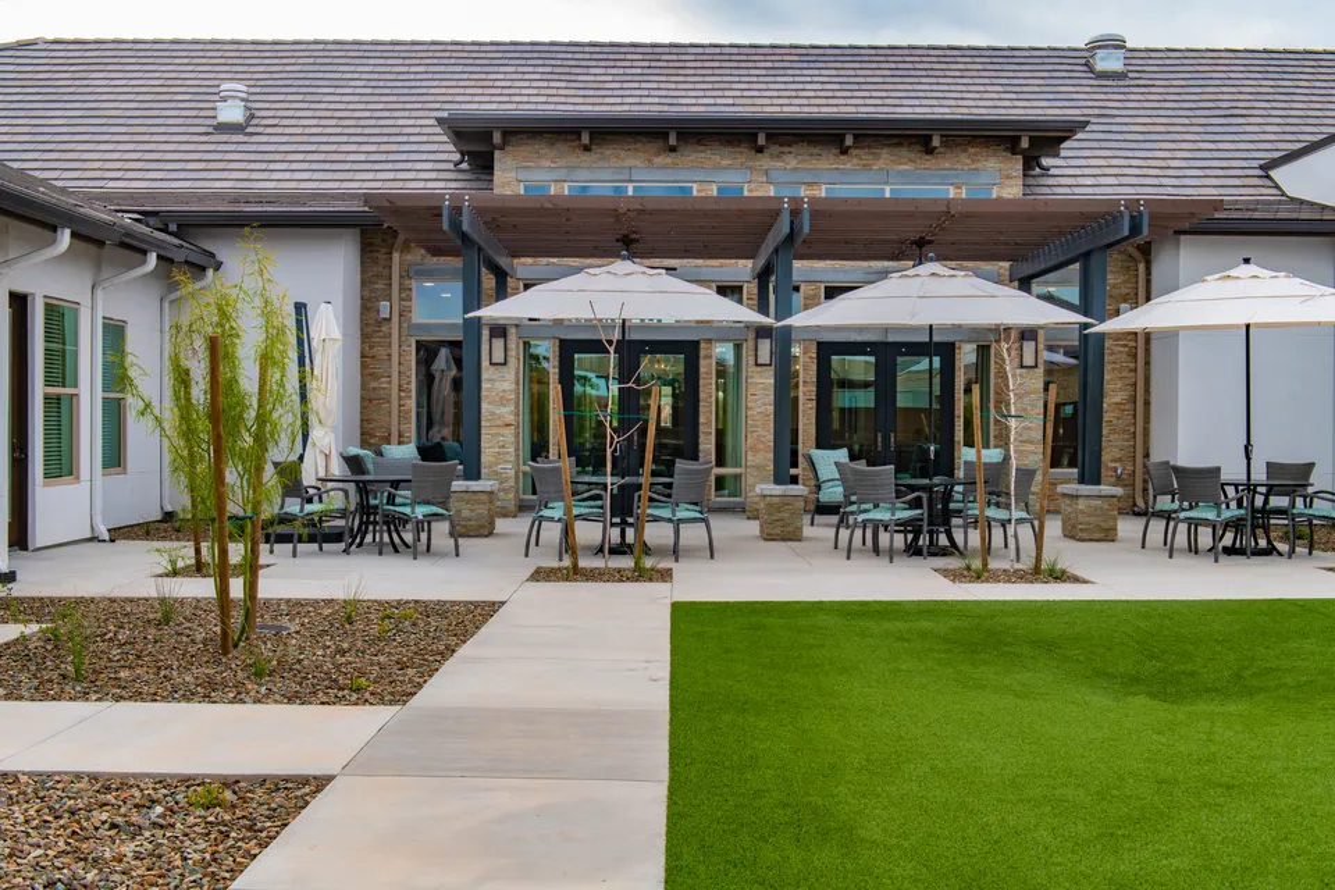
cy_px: 445
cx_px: 668
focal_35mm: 38
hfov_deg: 50.7
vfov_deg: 35.1
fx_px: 1409
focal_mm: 38
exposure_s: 1/80
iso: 100
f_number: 8
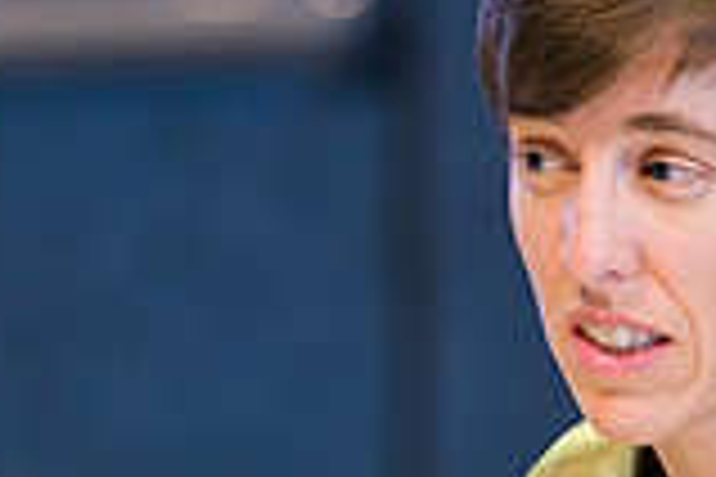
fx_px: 14856
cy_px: 455
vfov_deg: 1.8
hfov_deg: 2.8
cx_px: 555
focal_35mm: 747
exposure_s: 1/200
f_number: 3.2
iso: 3200
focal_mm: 200
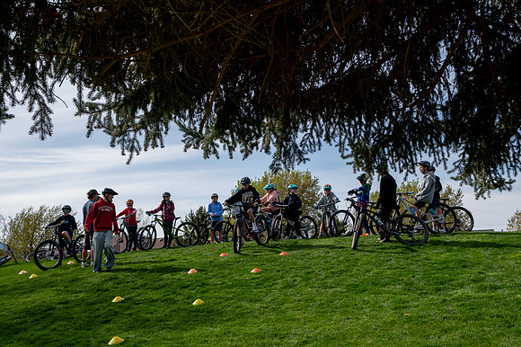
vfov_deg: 29.1
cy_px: 165
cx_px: 273
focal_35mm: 46
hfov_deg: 42.7
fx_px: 667
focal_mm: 44
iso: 200
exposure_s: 1/400
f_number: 8
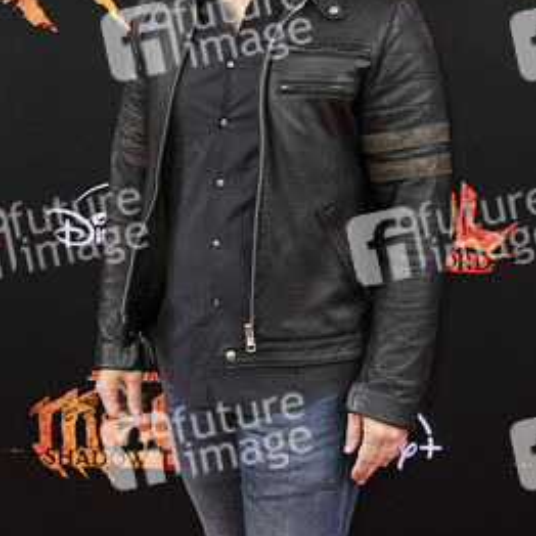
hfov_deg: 23.4
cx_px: 266
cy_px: 135
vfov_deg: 23.1
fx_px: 1296
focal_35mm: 74
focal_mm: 57
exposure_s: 1/320
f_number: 6.3
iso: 800
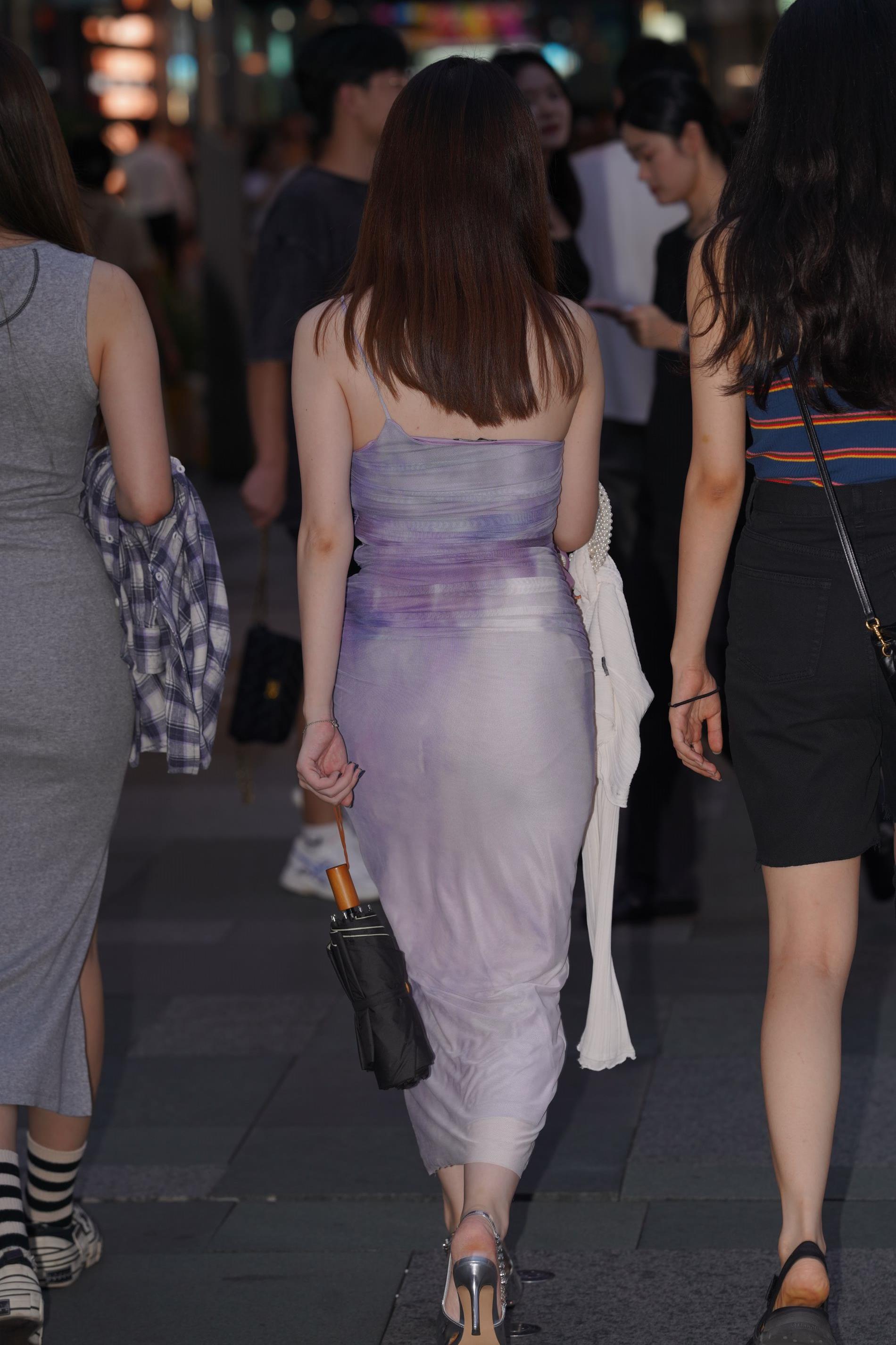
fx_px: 5041
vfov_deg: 15.2
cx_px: 448
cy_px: 672
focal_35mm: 135
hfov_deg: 10.2
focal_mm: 135
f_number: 4.5
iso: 400
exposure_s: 1/200
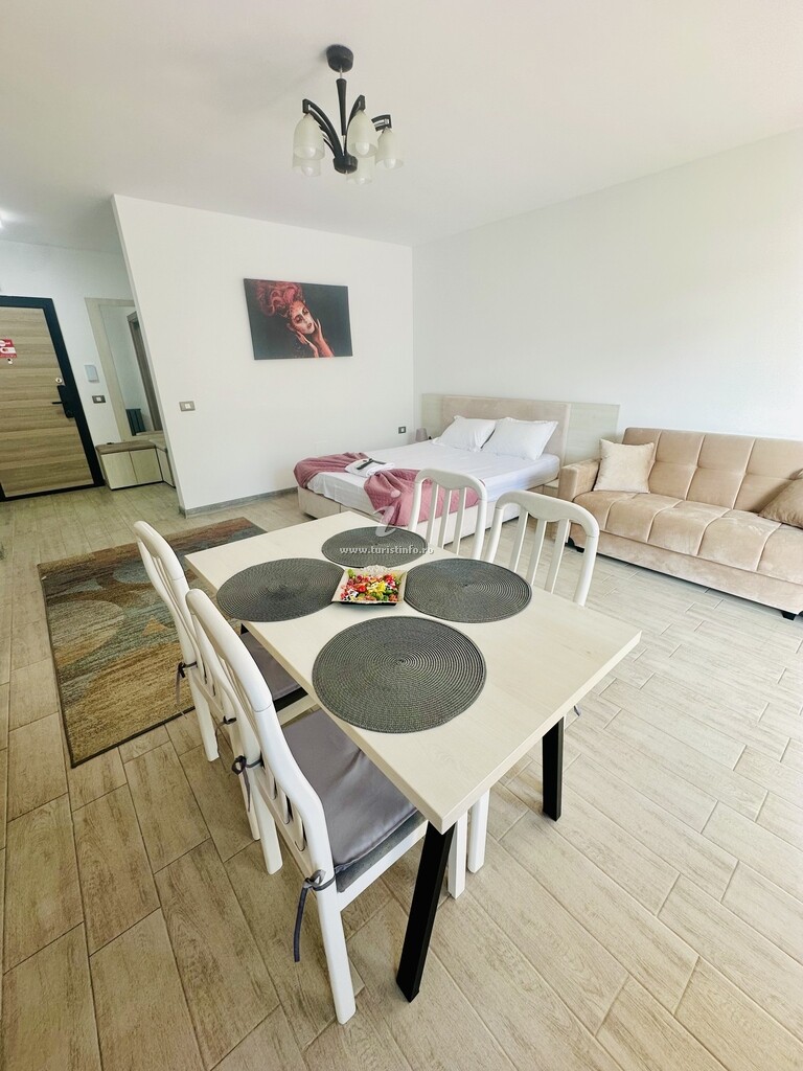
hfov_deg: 85.7
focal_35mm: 14
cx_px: 402
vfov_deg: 102.1
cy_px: 536
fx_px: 433
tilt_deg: -21.7
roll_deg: +1.2
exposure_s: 1/99
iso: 64
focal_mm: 2.22
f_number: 2.2
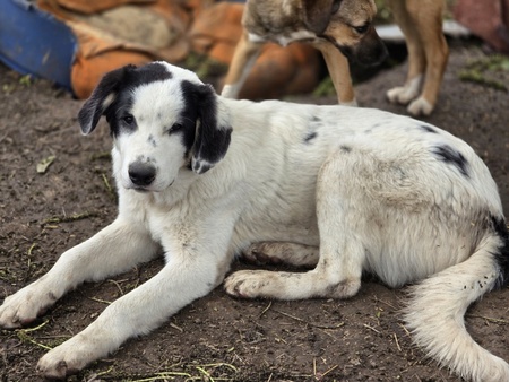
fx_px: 1692
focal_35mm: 115
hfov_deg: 17.1
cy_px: 191
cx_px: 254
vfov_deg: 12.9
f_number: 3.4
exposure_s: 1/538
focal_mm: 18.6
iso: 64
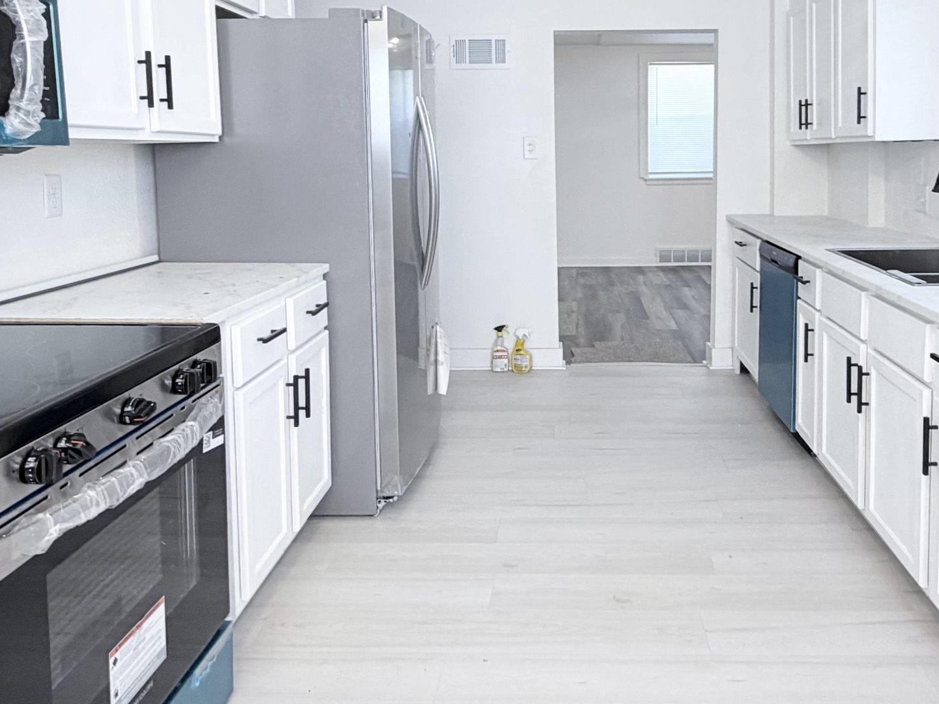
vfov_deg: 45.8
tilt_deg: -3.4
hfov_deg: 59.4
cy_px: 218
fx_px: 814
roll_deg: +1.3
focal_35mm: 30
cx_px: 568
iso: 200
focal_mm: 2.22
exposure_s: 1/120
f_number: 2.2
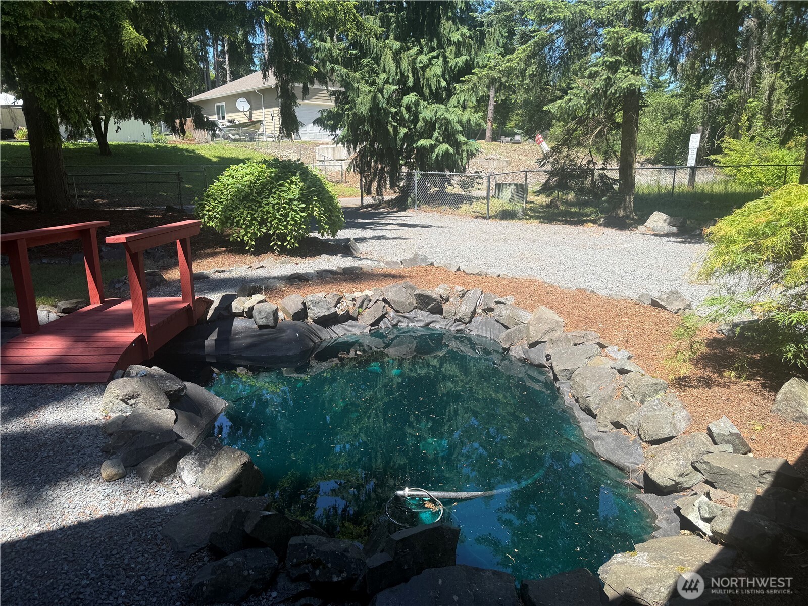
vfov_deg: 56.8
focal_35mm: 24
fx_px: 560
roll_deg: -1.0
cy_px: 303
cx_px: 404
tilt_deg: -13.1
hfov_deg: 71.6
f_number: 1.78
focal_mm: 6.76
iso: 80
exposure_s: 1/1493
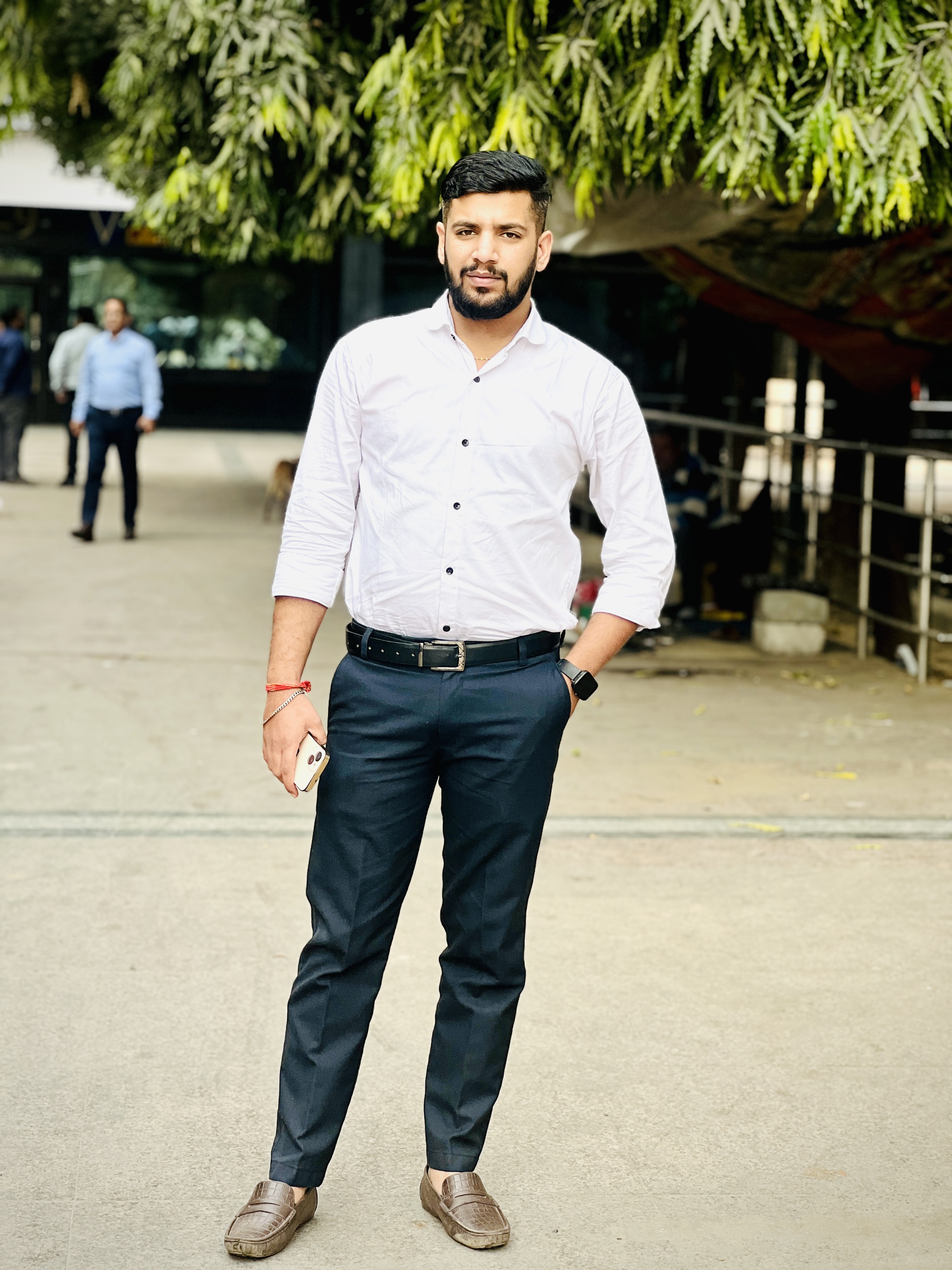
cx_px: 476
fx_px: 2824
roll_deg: -2.2
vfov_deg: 25.3
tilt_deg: -3.5
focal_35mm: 77
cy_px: 635
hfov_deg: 19.1
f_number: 2.8
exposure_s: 1/254
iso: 25
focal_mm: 9
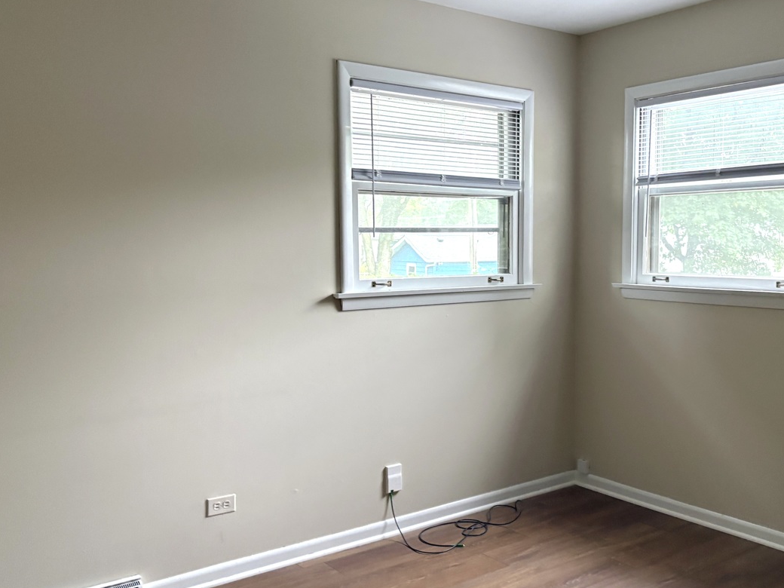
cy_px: 281
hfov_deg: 50.7
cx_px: 504
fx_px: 815
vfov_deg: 39.6
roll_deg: -0.1
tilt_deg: -2.8
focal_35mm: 36
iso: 320
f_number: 1.6
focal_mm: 5.96
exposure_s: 1/60
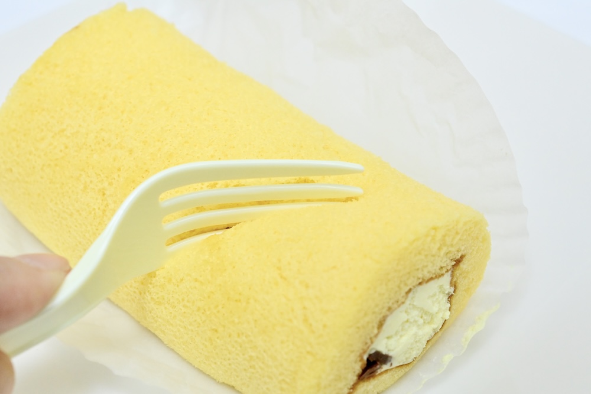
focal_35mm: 60
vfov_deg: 22.6
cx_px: 296
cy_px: 197
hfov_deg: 33.4
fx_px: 985
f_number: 10
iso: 6400
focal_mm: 60
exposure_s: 1/125
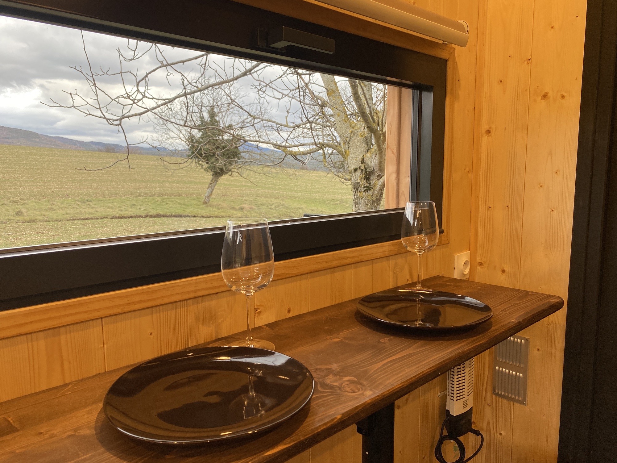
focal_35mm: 26
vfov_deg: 53.1
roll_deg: +0.1
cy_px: 232
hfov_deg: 67.3
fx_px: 463
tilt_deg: -7.4
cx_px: 308
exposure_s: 1/121
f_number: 1.8
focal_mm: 4.25
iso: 64
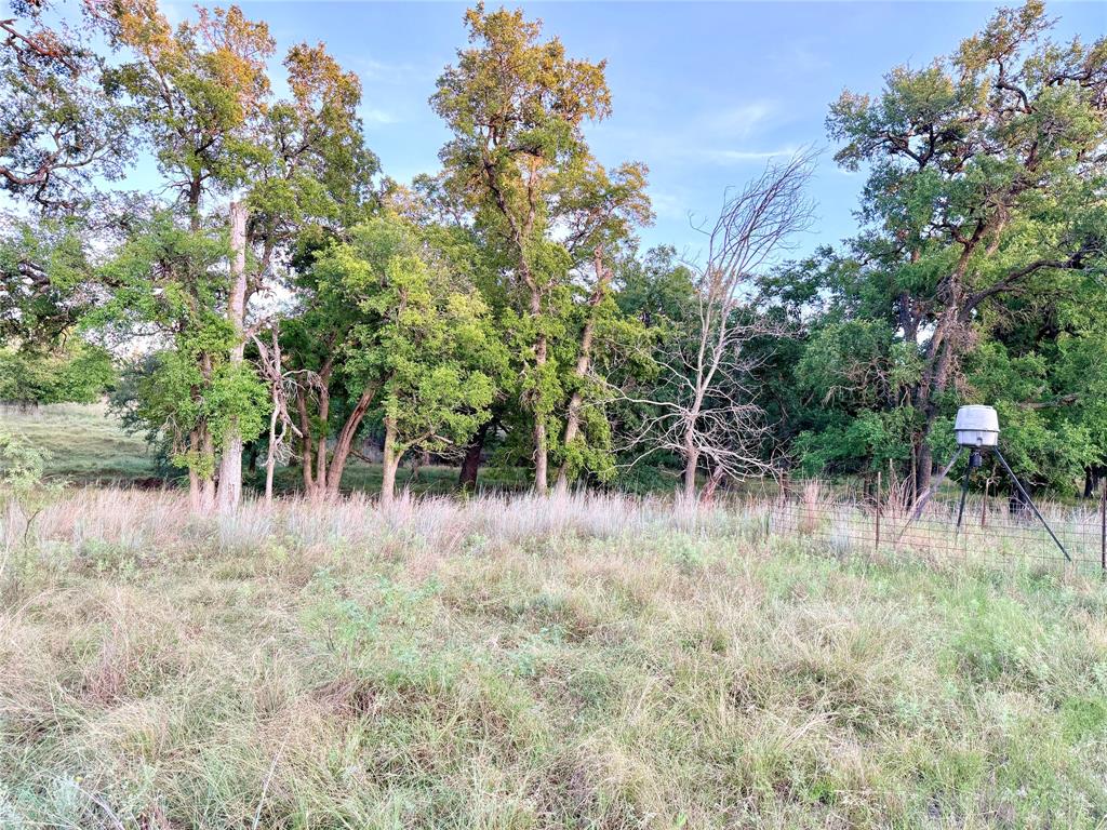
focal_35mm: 24
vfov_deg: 56.8
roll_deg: -2.1
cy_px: 415
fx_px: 768
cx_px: 554
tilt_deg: +2.8
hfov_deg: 71.6
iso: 125
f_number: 1.78
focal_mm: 6.76
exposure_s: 1/214
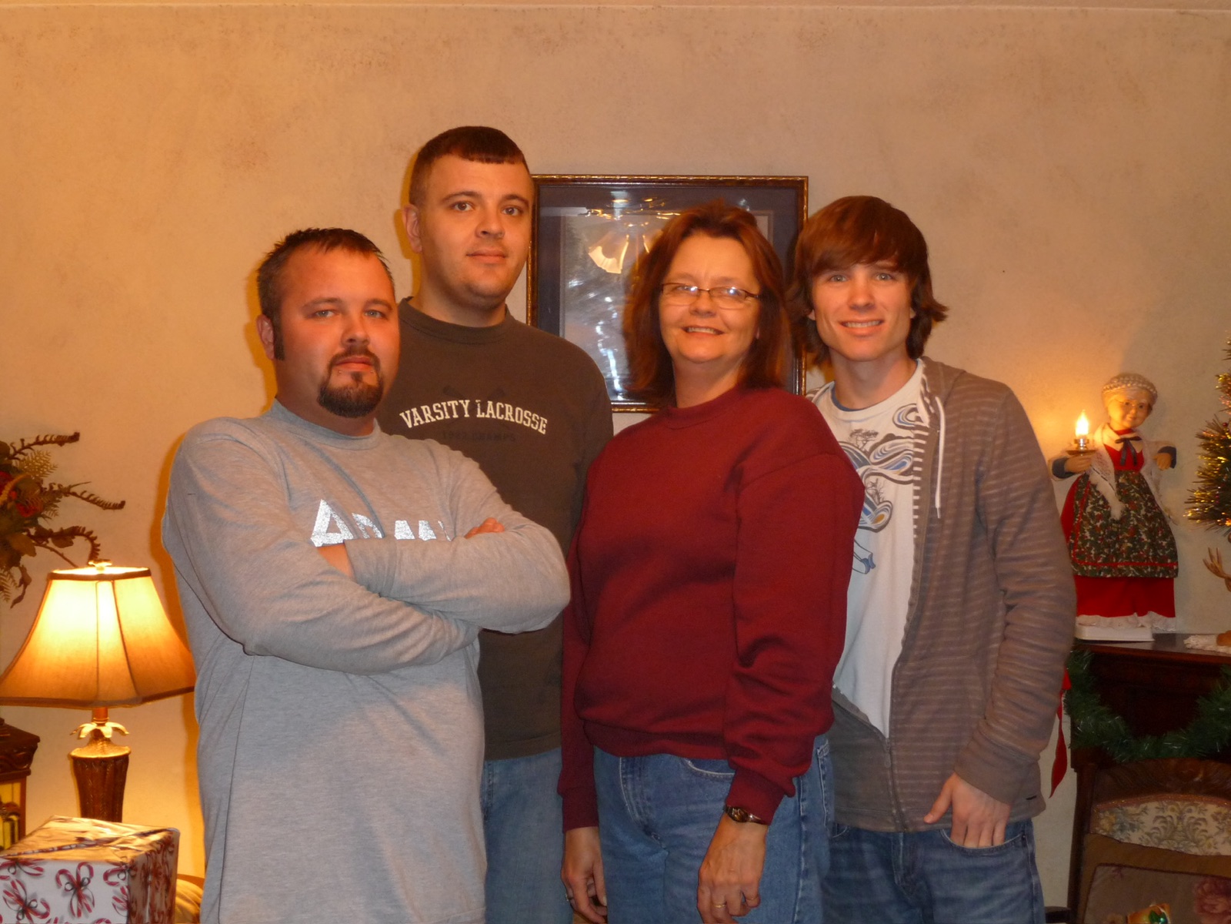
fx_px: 1778
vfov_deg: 29.1
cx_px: 616
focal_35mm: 50
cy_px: 462
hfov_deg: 38.2
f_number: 4.2
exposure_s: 1/8
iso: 250
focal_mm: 8.5
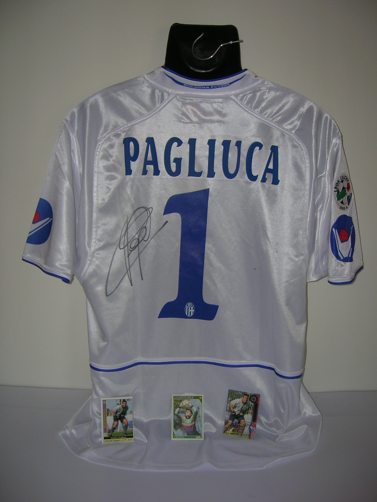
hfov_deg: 41.8
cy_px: 251
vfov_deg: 54.0
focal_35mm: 34
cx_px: 188
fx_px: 494
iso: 50
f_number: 2.9
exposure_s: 1/60.1
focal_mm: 5.7
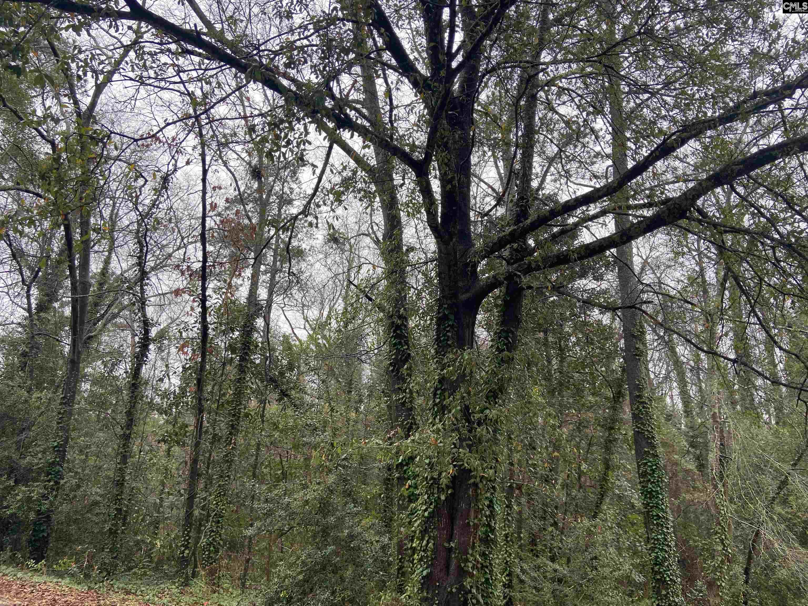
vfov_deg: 53.1
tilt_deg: +21.5
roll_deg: -1.6
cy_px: 303
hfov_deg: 67.3
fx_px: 607
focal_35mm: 26
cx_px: 404
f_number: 1.8
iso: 32
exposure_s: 1/506
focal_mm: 4.25
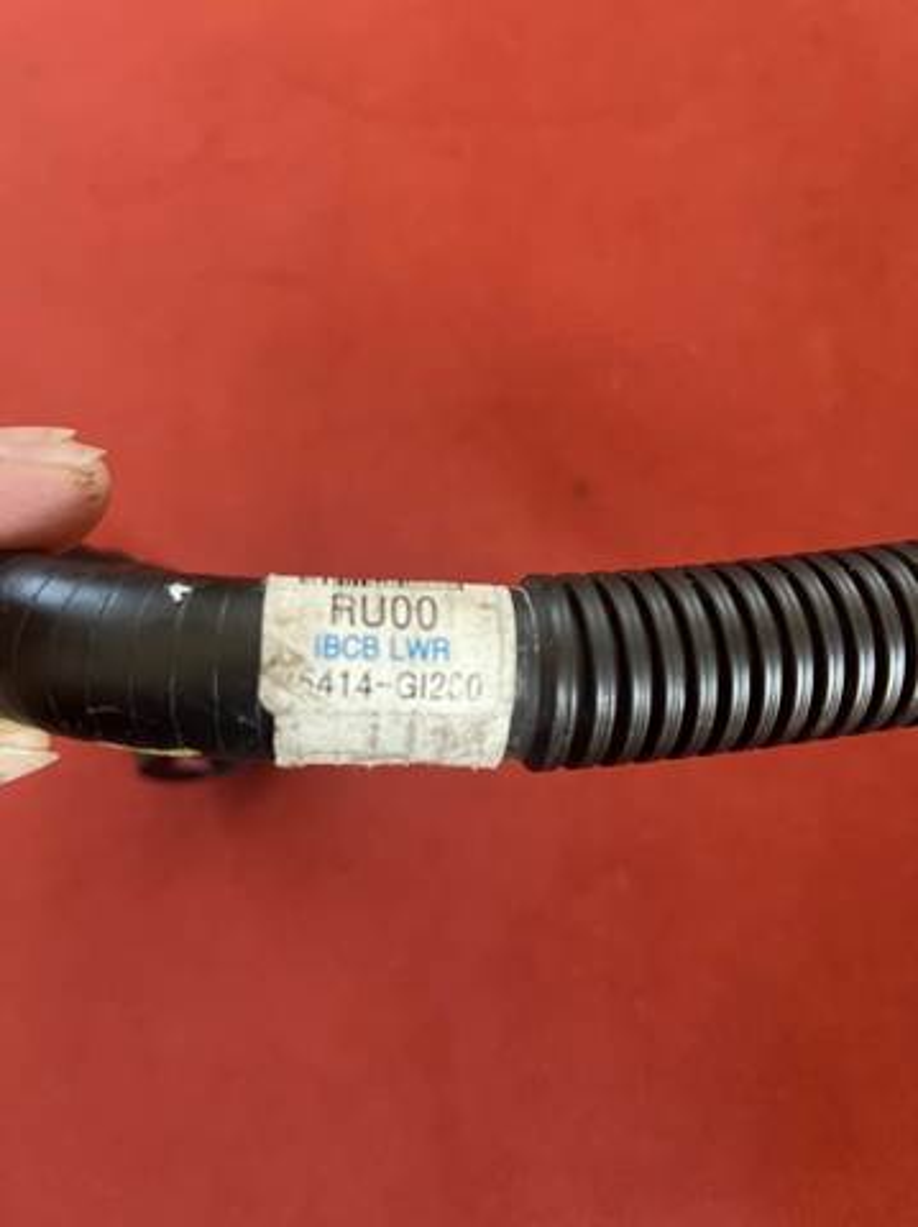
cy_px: 614
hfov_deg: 53.0
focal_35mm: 26
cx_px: 459
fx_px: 921
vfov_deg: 67.4
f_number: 1.6
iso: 160
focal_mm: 5.1
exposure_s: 1/50
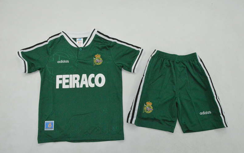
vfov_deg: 37.3
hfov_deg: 56.7
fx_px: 226
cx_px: 121
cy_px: 79
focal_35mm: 34
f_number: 25
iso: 6400
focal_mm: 22
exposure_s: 1/200
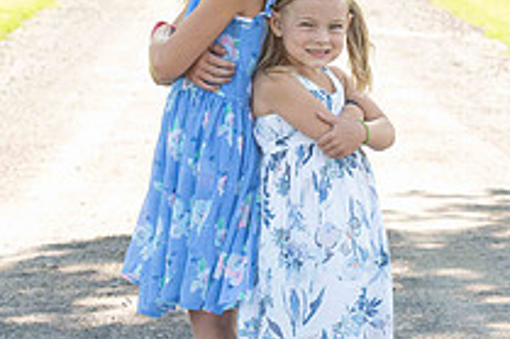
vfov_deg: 5.8
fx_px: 3341
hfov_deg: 8.7
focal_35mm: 236
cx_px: 356
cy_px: 109
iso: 400
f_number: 8
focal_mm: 85
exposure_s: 1/200
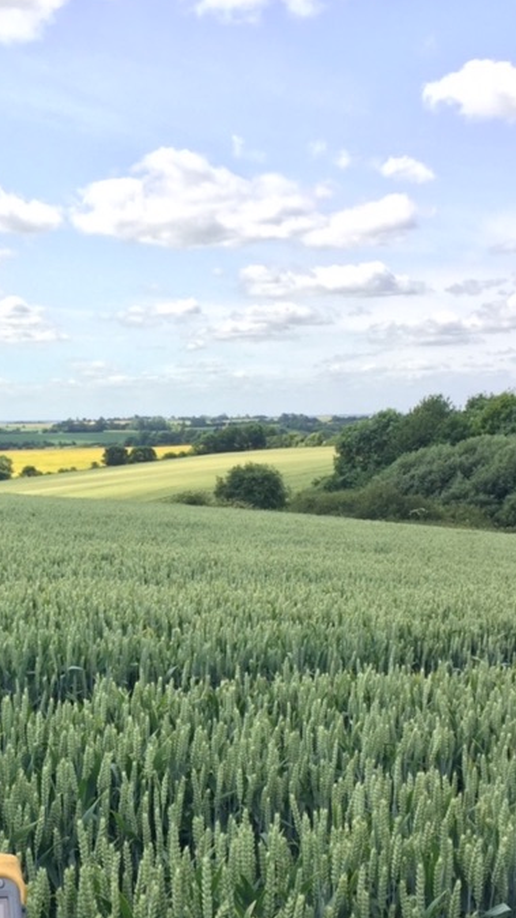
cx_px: 93
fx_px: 1168
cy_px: 573
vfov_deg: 42.6
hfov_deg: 24.5
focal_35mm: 48
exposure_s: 1/824
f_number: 2.2
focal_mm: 4.15
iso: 32
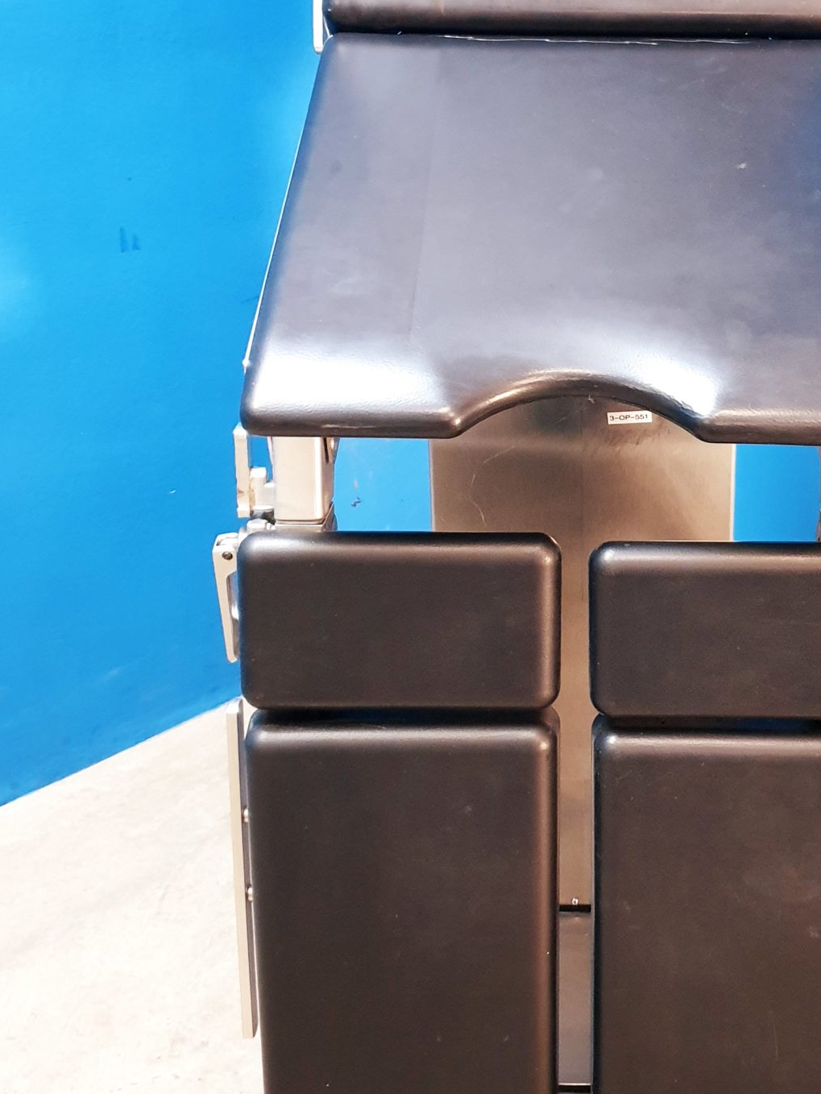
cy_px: 385
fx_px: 1549
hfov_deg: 29.5
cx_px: 556
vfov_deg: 38.6
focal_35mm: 49
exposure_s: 1/50
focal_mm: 4.3
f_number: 1.5
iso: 400
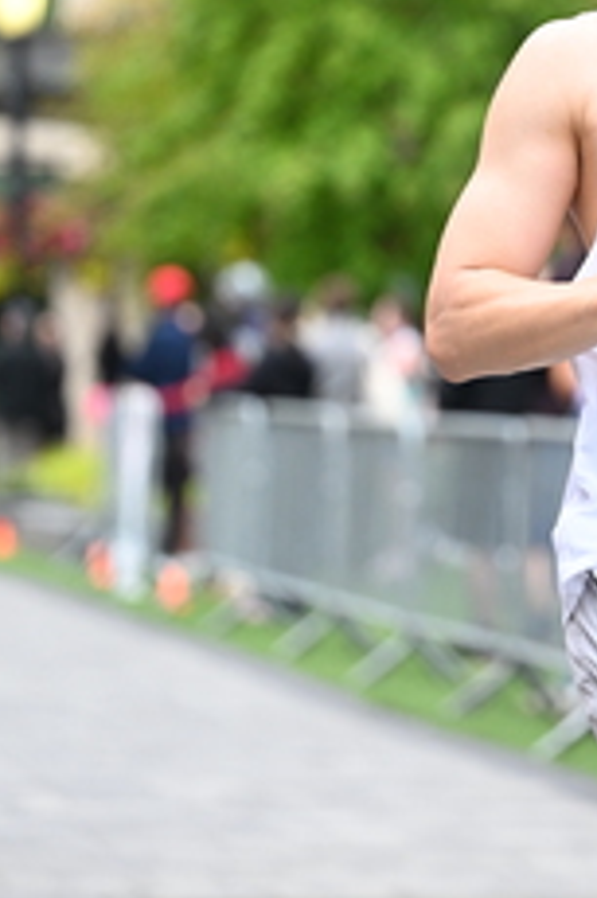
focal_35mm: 242
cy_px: 141
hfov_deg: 5.6
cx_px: 669
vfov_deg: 8.5
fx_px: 6028
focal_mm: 101
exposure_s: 1/2000
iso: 1000
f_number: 2.8
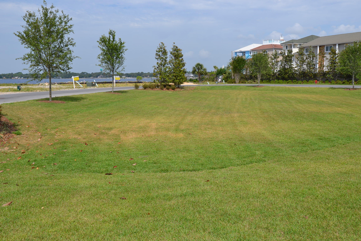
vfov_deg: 36.9
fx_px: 361
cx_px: 180
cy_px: 120
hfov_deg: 53.1
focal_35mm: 36
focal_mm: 24
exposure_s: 1/320
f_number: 9
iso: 100
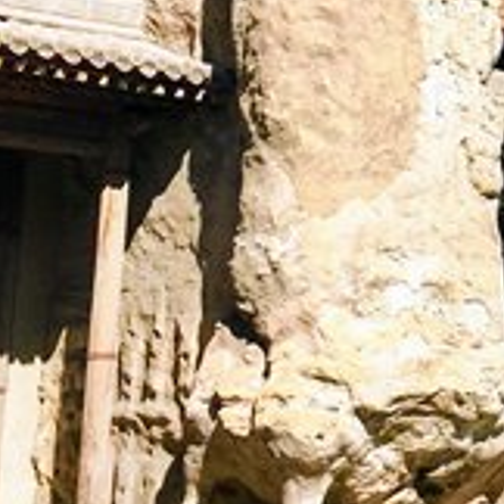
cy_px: -48
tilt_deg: +14.1
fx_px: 1960
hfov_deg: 13.3
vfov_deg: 14.3
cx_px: 880
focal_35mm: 119
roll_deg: +0.9
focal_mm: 4.15
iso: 25
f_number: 2.2
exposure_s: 1/1304
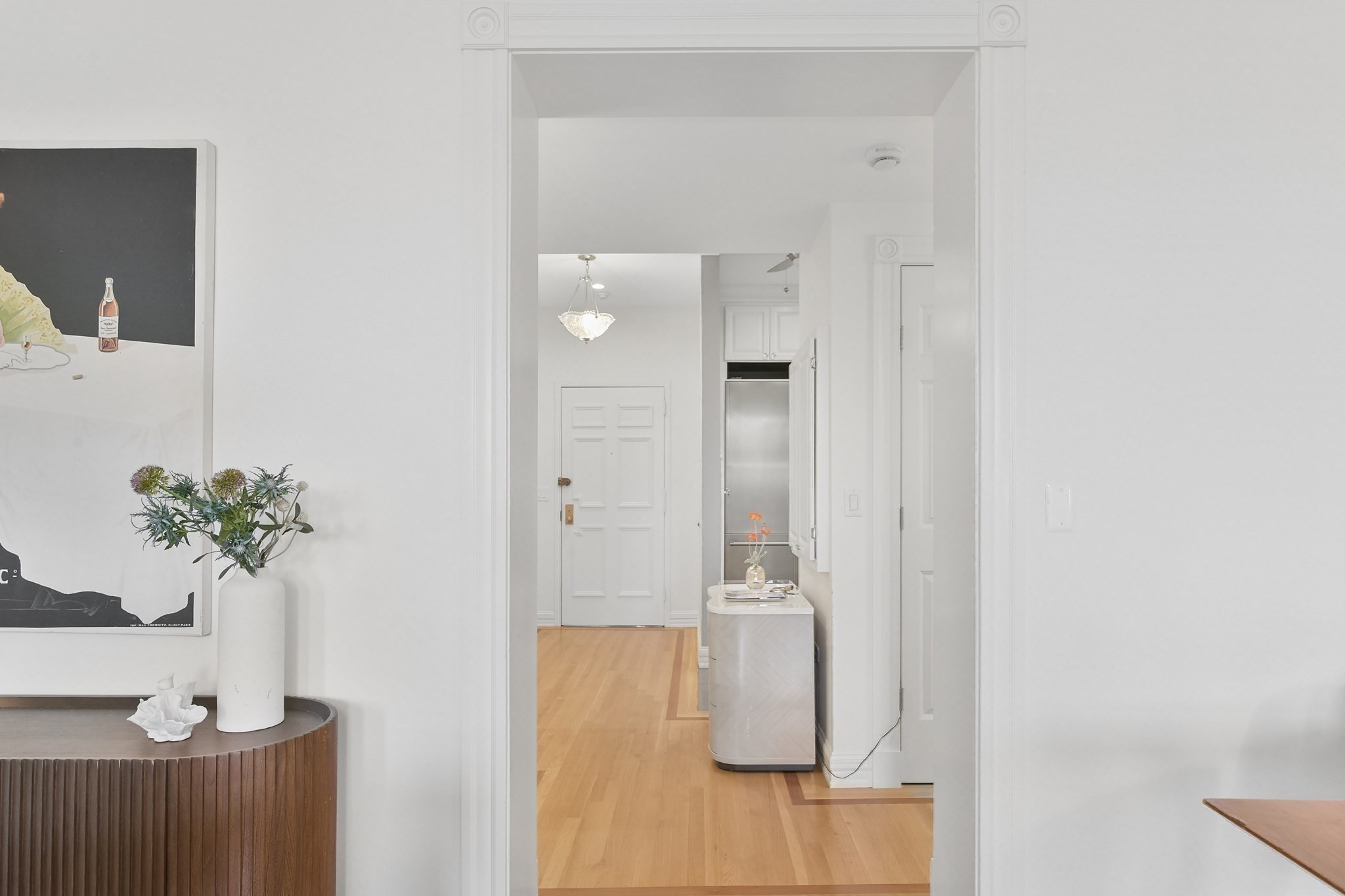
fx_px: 784
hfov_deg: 81.2
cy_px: 448
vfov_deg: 59.5
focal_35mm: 21
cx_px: 672
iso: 640
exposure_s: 1/15
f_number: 9
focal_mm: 21
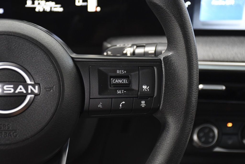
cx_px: 122
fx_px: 572
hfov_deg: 24.2
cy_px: 82
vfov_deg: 16.3
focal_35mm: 84
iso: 2500
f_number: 4.8
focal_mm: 56
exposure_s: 1/100
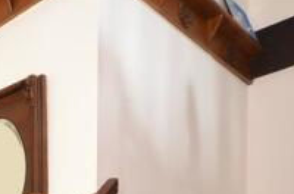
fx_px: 480
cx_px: -21
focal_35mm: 59
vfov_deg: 19.3
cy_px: 310
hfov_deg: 30.8
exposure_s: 1.3
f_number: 5
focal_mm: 12
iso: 200
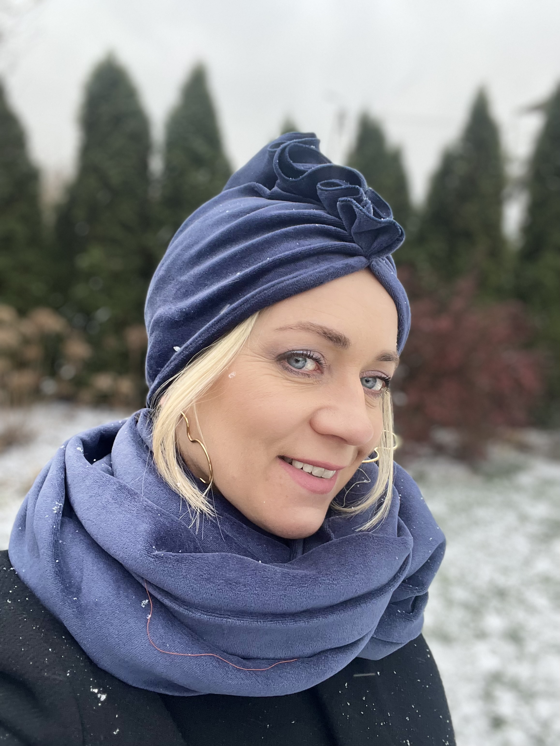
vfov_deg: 60.0
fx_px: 647
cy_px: 373
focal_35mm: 30
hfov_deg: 46.8
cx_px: 280
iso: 80
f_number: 2.2
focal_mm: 2.71
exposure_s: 1/121
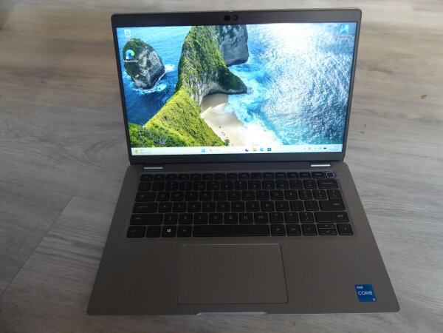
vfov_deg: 54.9
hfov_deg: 69.4
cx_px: 222
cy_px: 166
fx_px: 320
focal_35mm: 25
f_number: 3.3
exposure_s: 1/30
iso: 400
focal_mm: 4.3
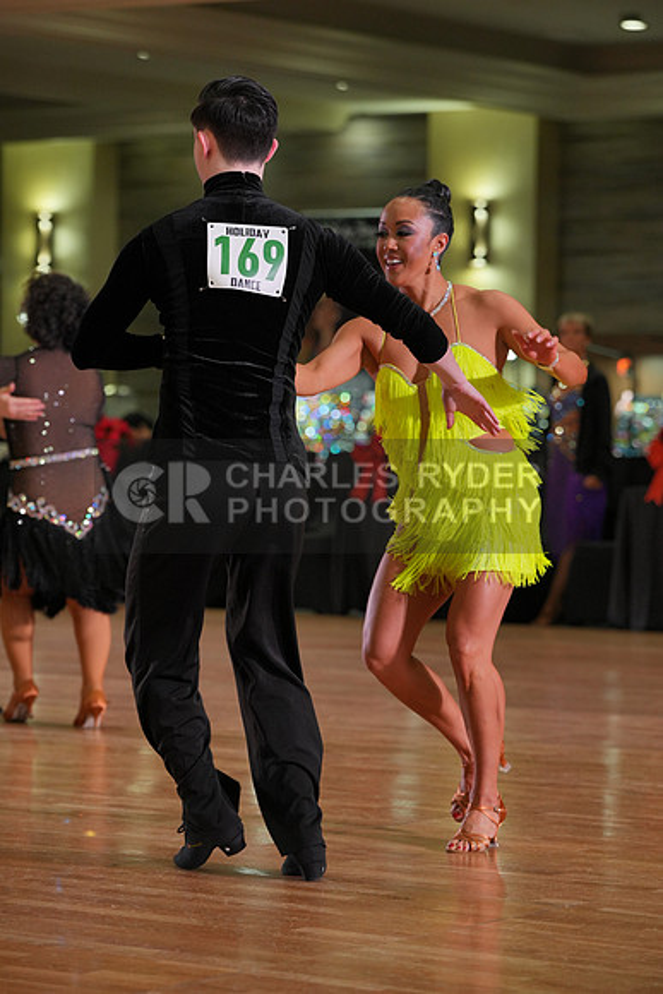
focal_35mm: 121
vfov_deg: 16.9
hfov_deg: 11.3
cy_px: 497
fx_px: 3340
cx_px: 332
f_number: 4
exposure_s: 1/400
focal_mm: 121
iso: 1250
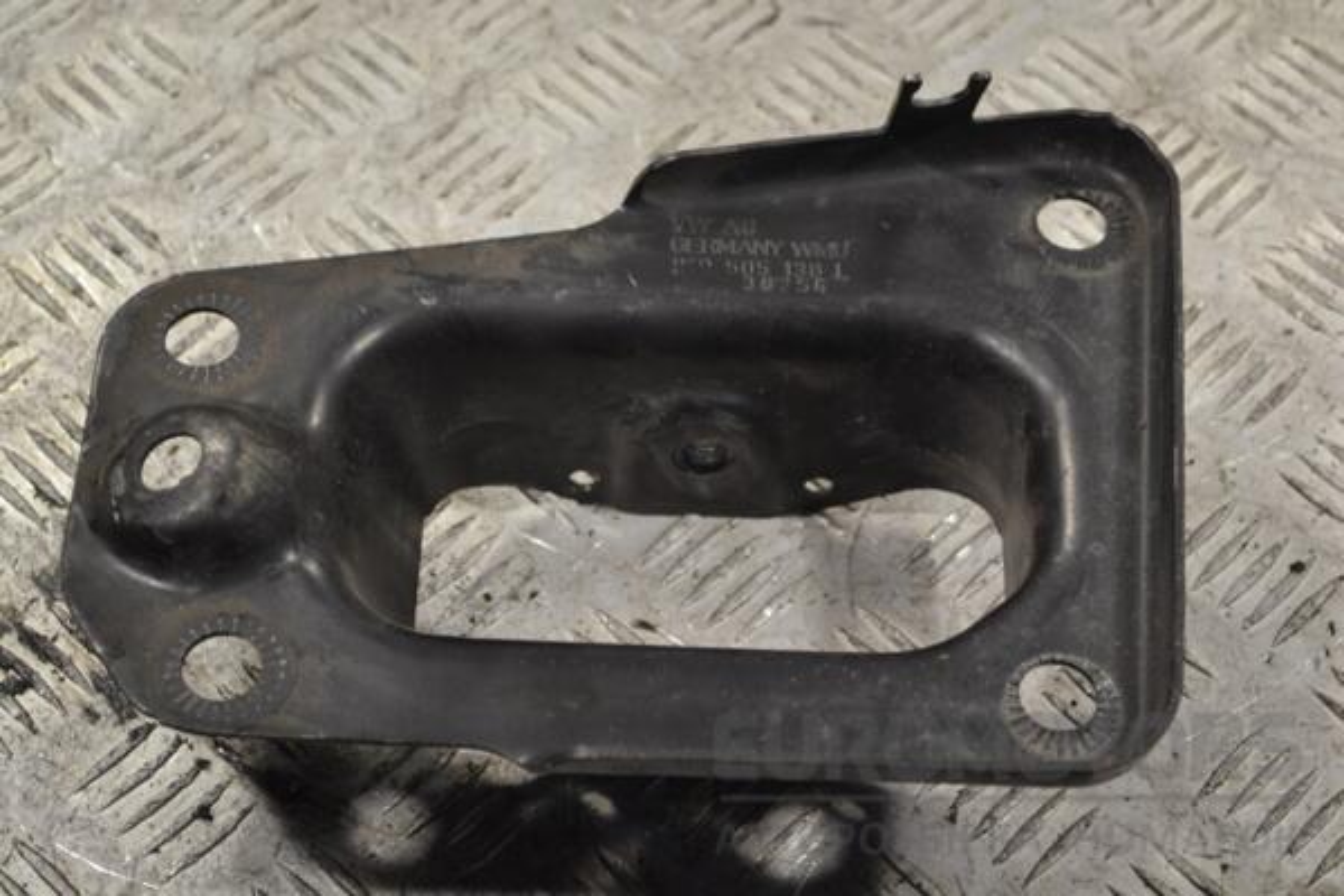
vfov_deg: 18.9
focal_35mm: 72
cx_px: 672
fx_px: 2688
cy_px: 448
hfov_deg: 28.1
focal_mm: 48
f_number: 5.6
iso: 400
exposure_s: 1/60
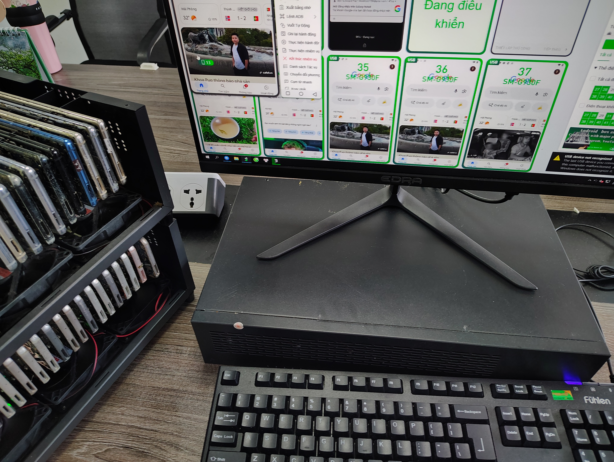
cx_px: 307
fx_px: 426
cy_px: 231
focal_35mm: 24
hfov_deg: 71.5
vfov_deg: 56.9
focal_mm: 5.56
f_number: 1.8
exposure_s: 1/50
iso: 828
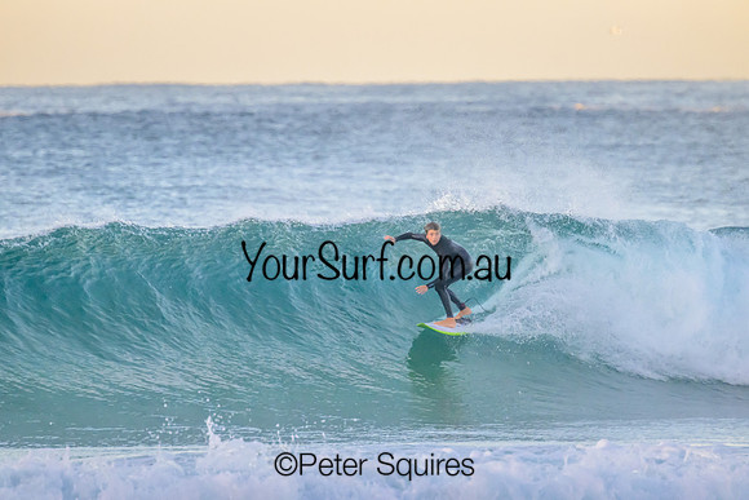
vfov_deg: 1.7
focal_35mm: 822
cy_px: 250
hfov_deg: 2.5
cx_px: 374
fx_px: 17097
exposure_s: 1/1250
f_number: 11
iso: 2800
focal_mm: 800
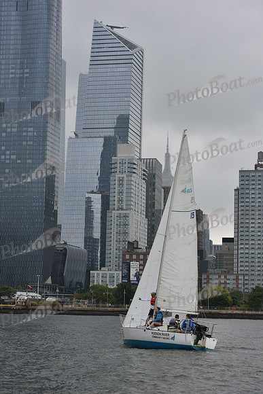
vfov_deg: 23.9
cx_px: 132
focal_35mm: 85
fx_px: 931
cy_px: 197
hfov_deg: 16.1
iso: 400
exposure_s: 1/800
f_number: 7.1
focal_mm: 85
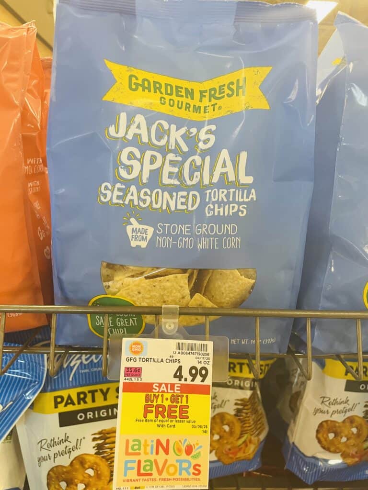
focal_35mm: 26
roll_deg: -1.6
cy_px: 245
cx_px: 184
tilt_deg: -11.5
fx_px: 369
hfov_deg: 53.1
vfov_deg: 67.3
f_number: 1.6
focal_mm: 4.2
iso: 125
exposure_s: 1/60
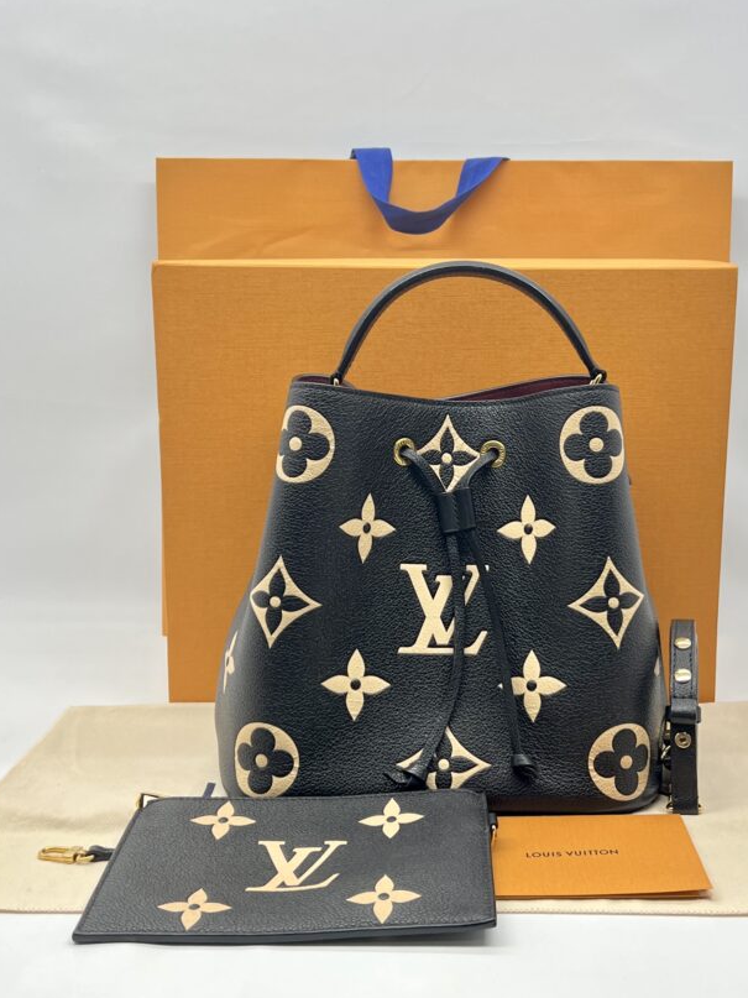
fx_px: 951
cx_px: 441
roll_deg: +1.0
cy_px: 449
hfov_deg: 42.8
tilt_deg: -8.5
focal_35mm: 33
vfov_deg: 55.3
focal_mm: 5.7
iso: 32
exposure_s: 1/100
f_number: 1.5
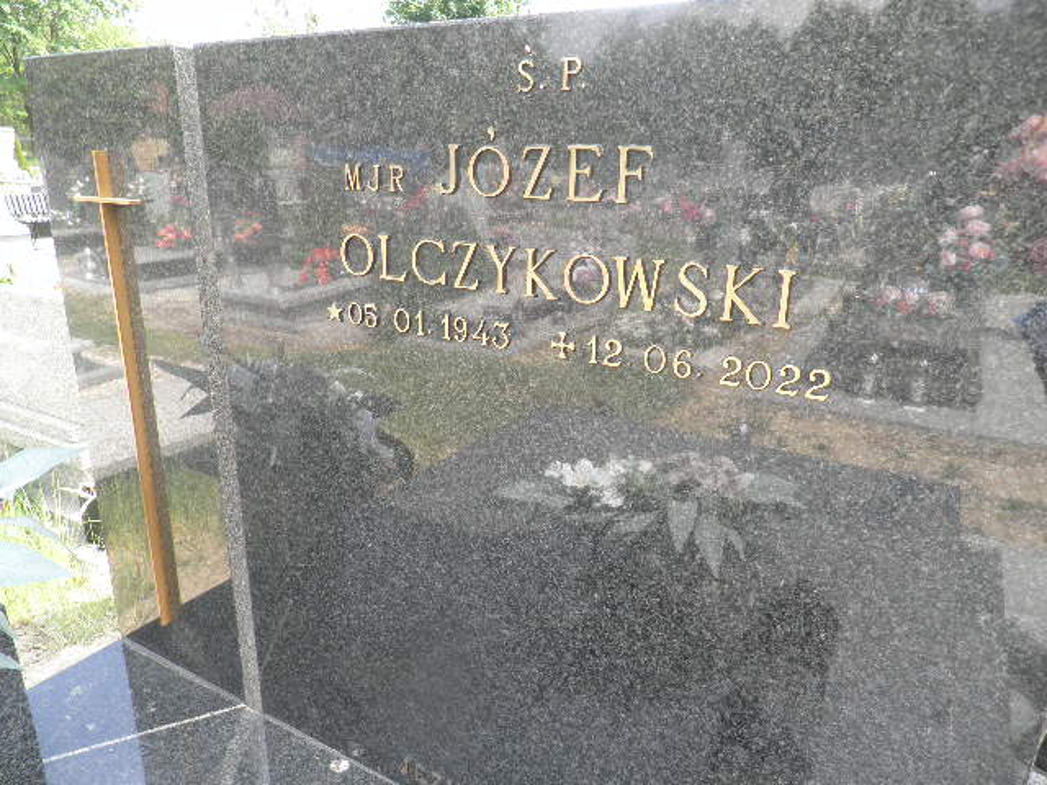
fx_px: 726
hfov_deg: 71.6
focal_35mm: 24
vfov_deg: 56.8
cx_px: 524
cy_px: 392
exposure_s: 1/125
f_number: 3.3
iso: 64
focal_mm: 4.3
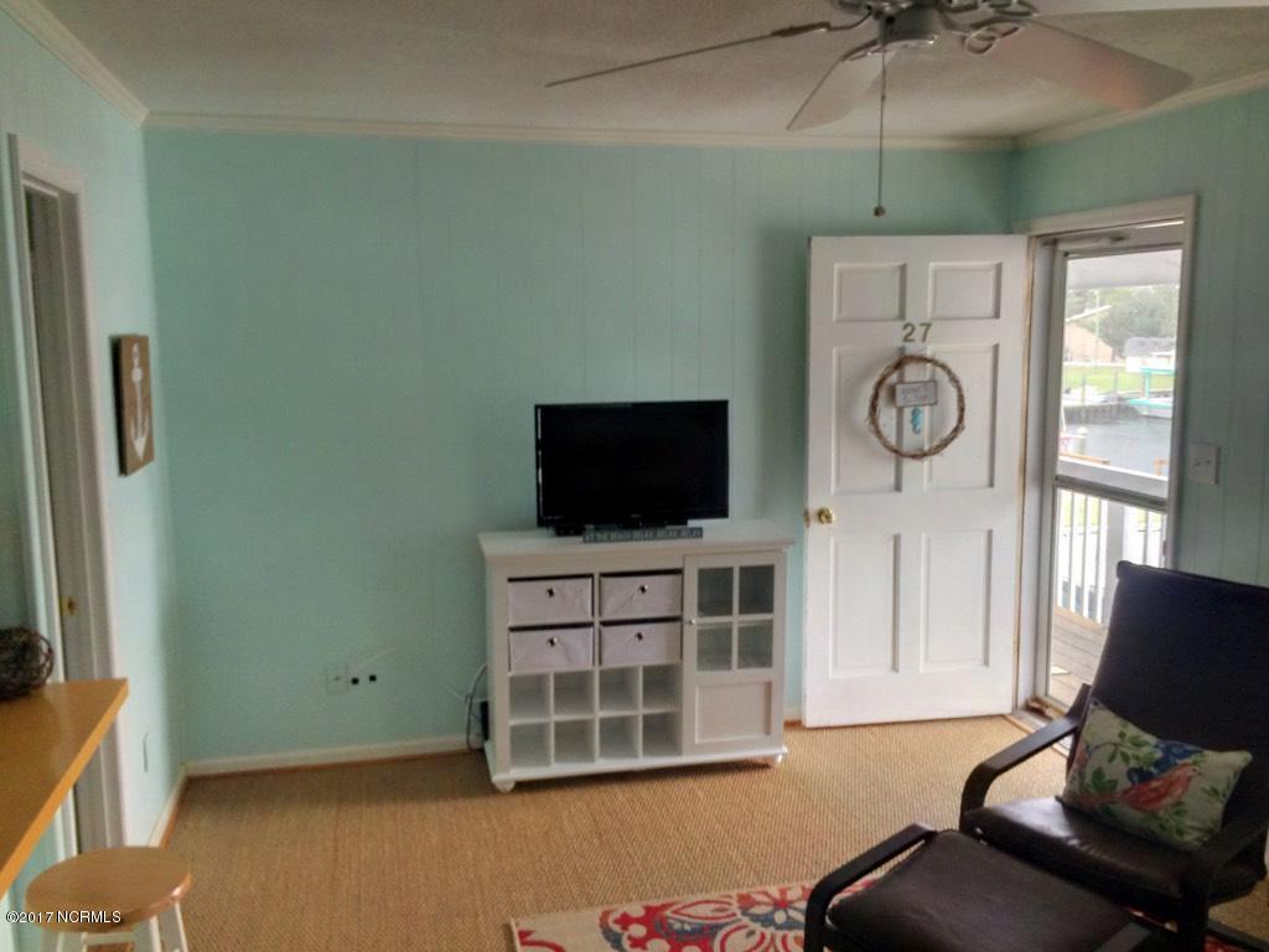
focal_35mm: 29
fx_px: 1063
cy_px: 476
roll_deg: -0.9
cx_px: 634
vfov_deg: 48.2
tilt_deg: -12.7
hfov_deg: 61.7
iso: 50
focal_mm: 4.15
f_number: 2.2
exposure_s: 1/30
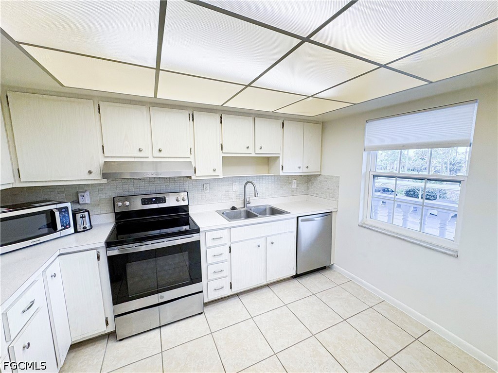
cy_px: 186
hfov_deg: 102.1
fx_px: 201
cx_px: 249
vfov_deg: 85.7
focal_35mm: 14
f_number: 2.2
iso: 64
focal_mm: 2.22
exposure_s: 1/120
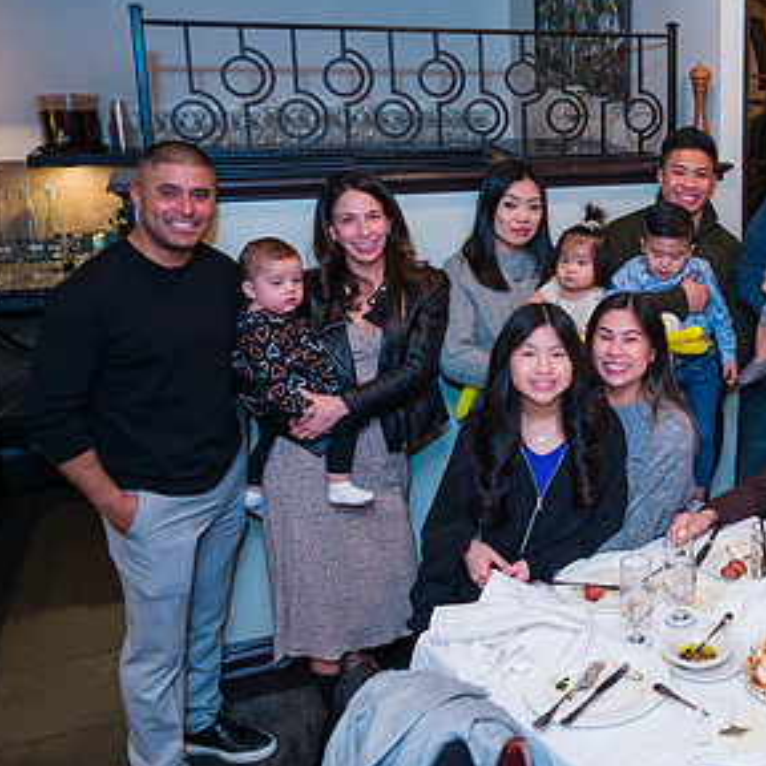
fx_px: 1026
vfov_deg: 40.6
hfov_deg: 37.0
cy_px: 287
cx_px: 753
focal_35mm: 41
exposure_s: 1/200
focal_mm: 24
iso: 1600
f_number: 4
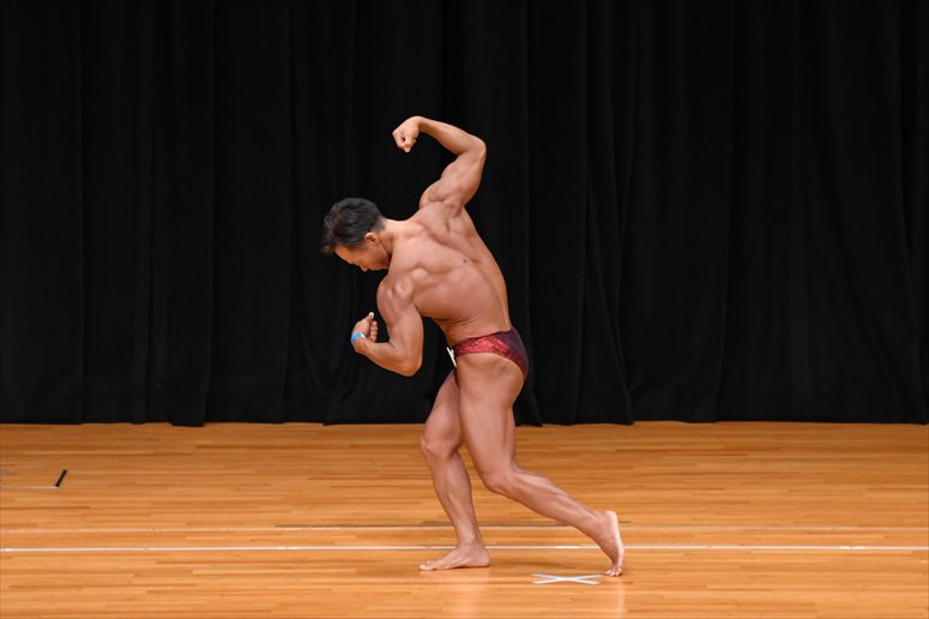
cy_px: 310
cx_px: 464
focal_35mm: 255
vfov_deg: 5.4
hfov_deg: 8.1
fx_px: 6577
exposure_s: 1/400
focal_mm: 170
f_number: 5.6
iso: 3200
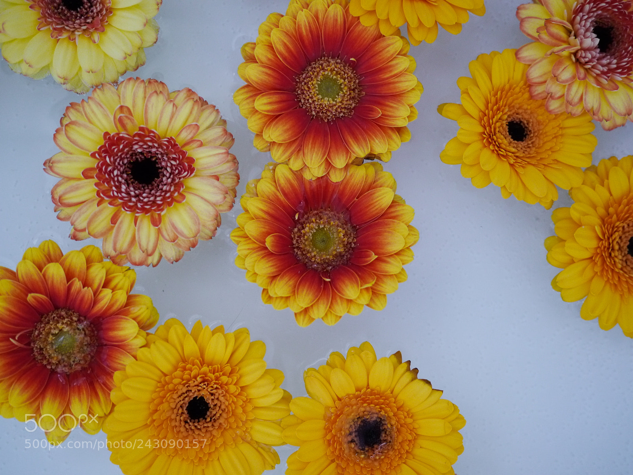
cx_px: 316
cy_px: 238
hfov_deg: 46.8
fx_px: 731
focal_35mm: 40
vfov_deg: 36.0
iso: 1000
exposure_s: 1/60
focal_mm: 20
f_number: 2.2
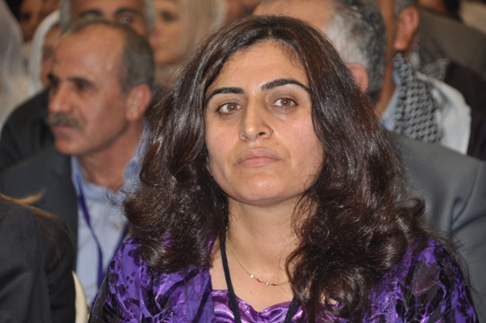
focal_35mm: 188
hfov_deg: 11.0
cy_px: 162
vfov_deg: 7.3
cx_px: 243
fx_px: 2528
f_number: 5.6
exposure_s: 1/60
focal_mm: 125
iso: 400
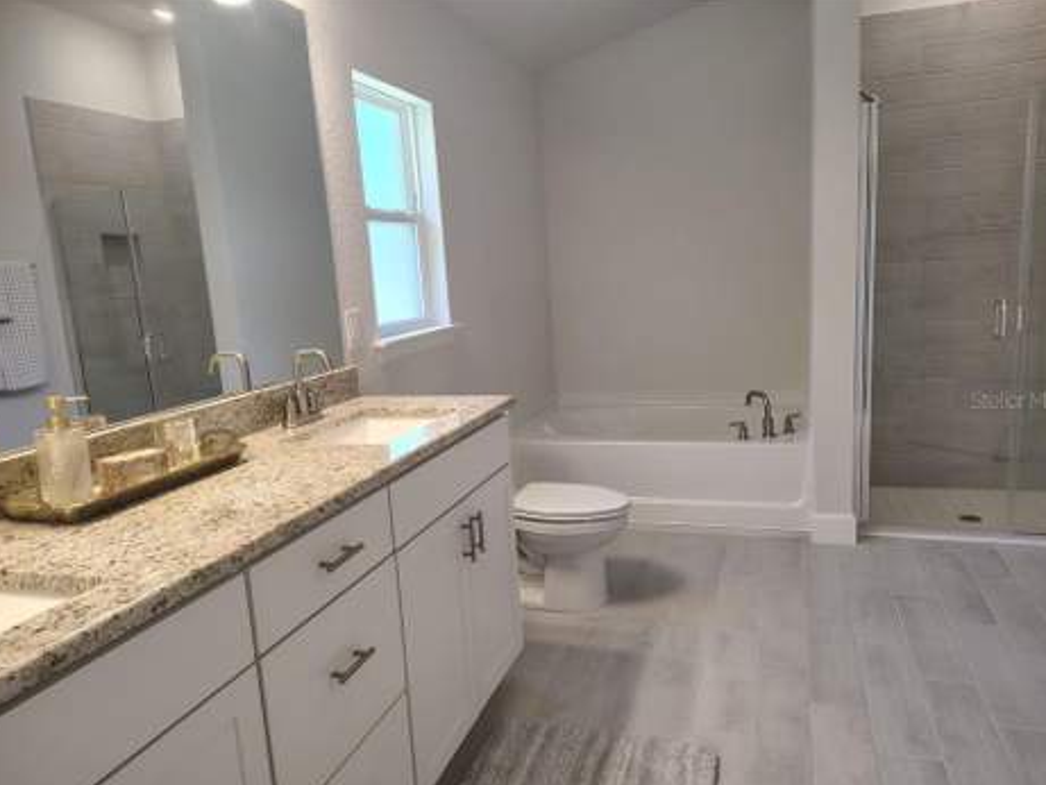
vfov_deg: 54.9
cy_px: 399
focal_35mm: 25
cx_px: 526
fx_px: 756
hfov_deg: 69.4
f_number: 1.8
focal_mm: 5.56
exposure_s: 1/120
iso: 401
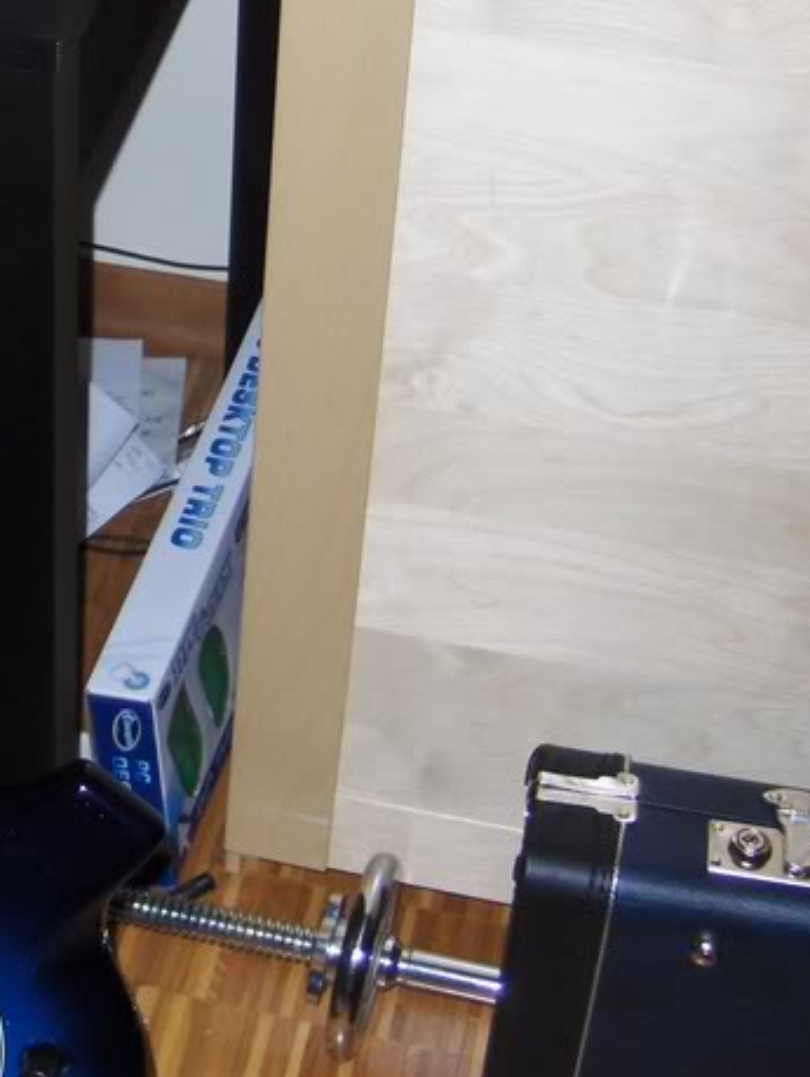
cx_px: -38
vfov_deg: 24.7
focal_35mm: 78
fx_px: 2430
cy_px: 260
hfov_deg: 18.3
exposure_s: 1/60
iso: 100
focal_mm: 7.5
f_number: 2.8
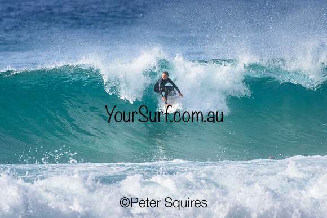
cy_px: 109
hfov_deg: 2.1
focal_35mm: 1000
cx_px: 164
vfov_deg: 1.4
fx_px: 9085
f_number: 11
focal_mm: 1000
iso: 900
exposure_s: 1/2000
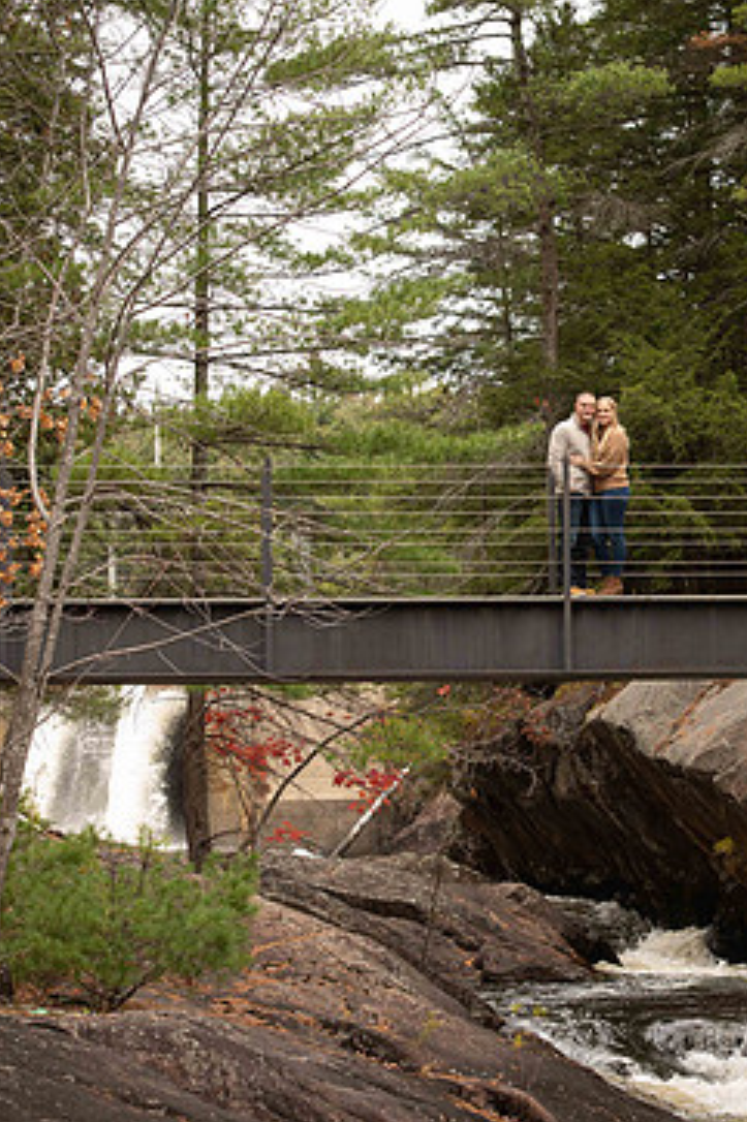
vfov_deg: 16.4
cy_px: 541
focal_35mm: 125
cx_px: 725
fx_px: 3894
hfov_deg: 10.9
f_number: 6.3
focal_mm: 78
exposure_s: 1/200
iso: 400
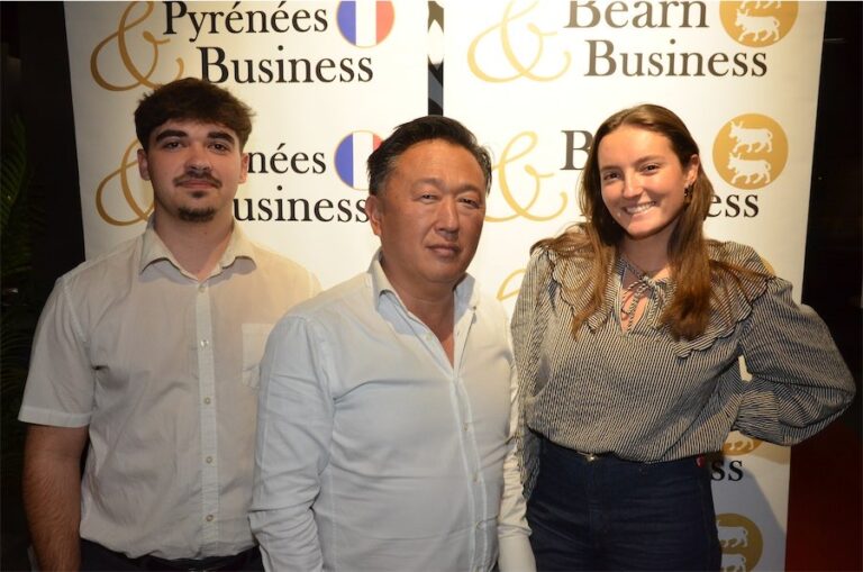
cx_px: 432
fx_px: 790
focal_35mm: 33
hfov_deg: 57.3
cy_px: 286
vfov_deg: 39.8
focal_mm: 22
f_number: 8
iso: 1600
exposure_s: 1/80
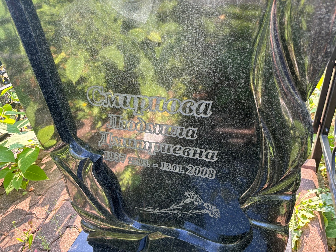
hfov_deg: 67.3
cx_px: 168
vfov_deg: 53.1
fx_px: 252
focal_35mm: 26
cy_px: 126
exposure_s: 1/131
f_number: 1.6
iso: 64
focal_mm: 5.96
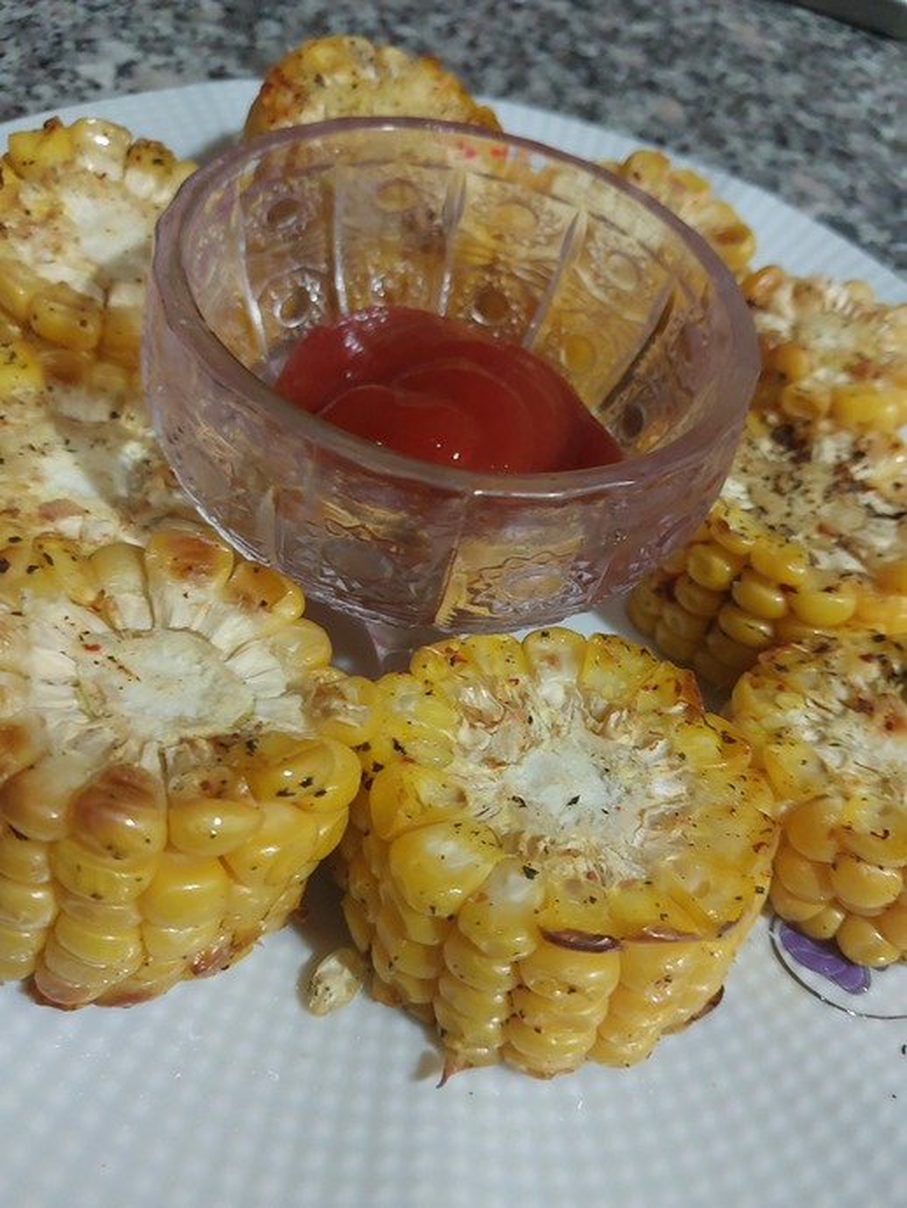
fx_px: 1047
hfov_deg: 46.8
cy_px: 604
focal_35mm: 30
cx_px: 454
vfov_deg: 59.9
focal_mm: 4.6
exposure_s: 1/25
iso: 400
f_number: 1.8
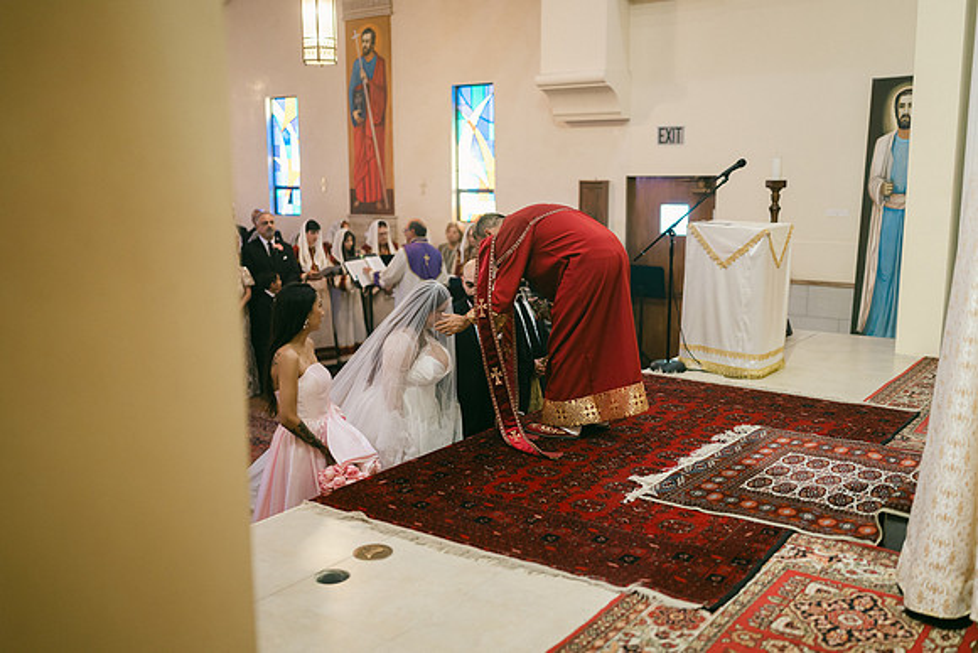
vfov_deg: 37.9
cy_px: 326
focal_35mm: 35
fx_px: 951
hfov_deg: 54.4
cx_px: 489
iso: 800
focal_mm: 35
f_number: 1.2
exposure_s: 1/500
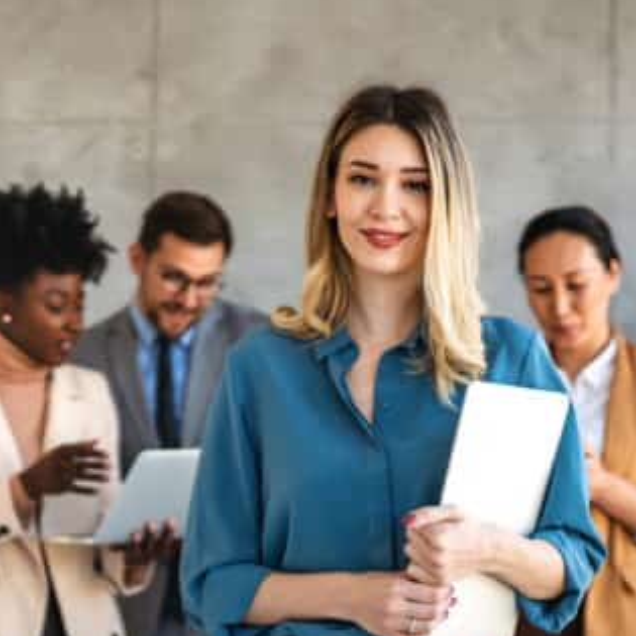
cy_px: 404
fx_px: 1725
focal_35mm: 83
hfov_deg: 20.8
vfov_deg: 20.8
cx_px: 416
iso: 800
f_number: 1.4
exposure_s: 1/4000
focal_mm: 40
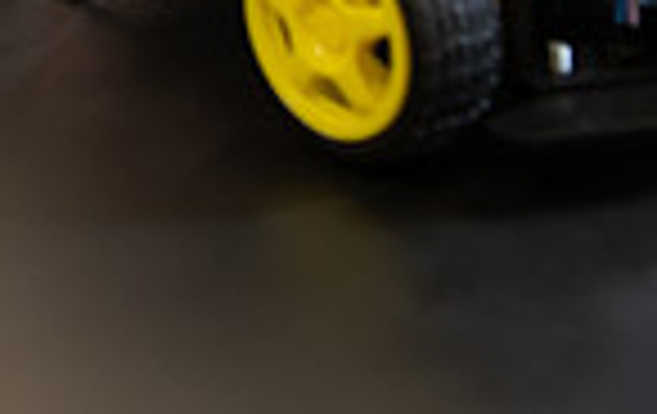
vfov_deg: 11.4
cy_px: -403
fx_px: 1884
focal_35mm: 105
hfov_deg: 18.8
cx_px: -108
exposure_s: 1/125
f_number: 4
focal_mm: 26
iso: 640
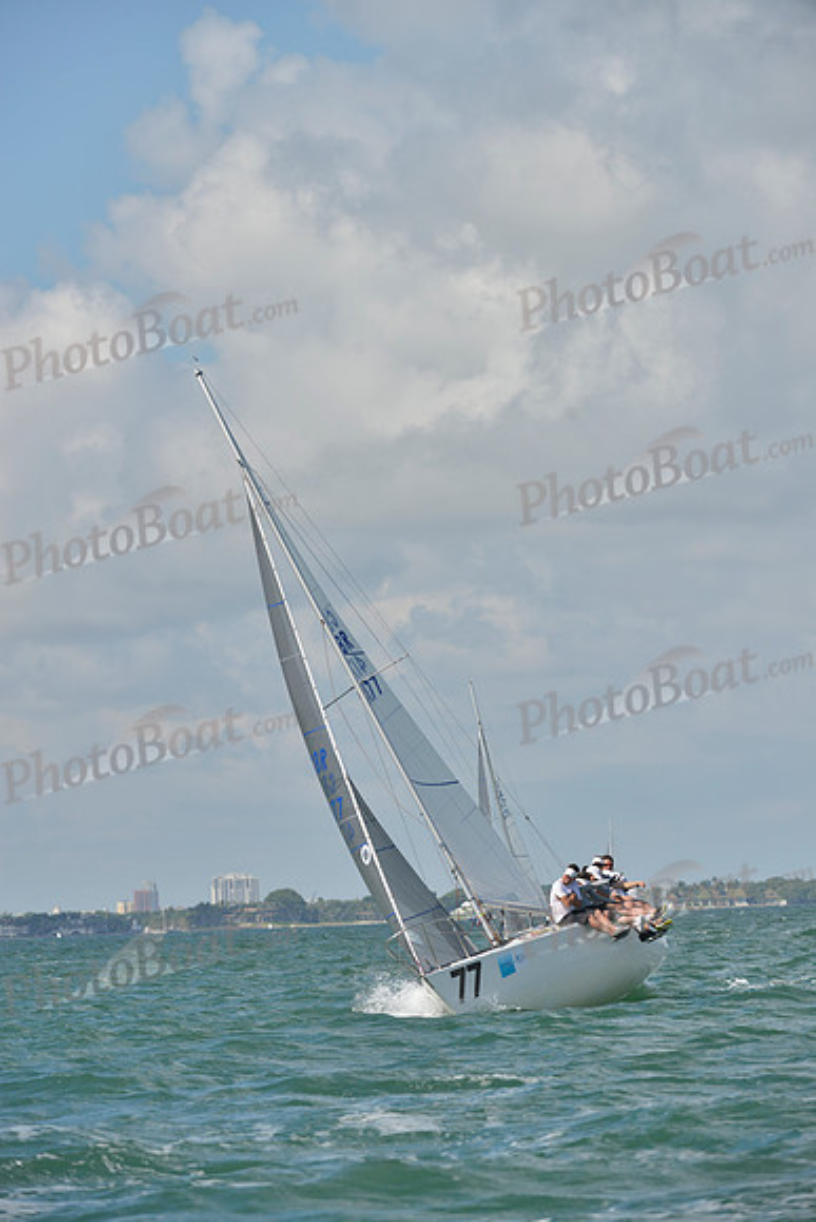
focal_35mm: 200
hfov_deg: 6.9
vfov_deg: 10.3
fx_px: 6795
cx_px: 408
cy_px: 611
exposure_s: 1/1000
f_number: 7.1
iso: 200
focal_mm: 200
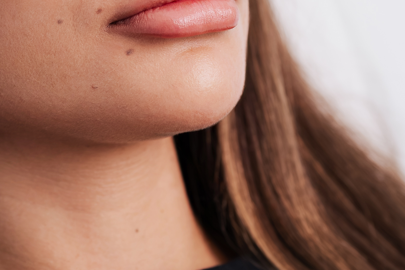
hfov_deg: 9.7
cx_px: 50
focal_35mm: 211
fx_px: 2373
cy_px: -33
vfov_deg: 6.5
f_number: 2.5
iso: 200
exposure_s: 1/250
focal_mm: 50
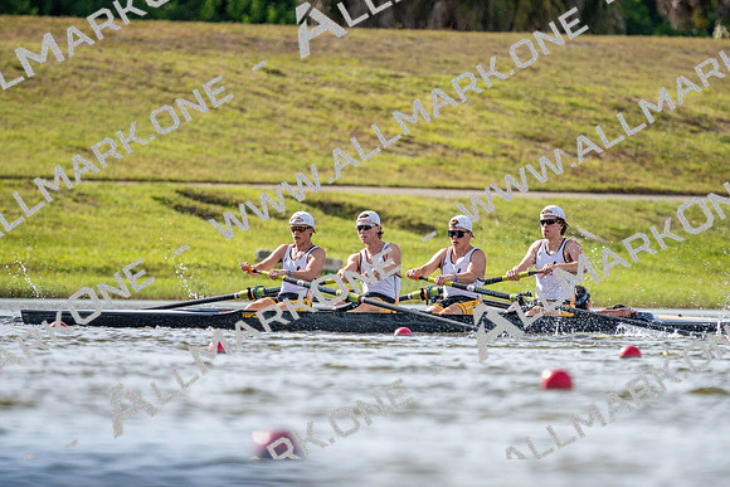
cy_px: 244
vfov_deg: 1.5
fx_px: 18253
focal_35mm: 900
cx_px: 365
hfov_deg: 2.3
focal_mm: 600
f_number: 6.3
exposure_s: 1/2500
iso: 400
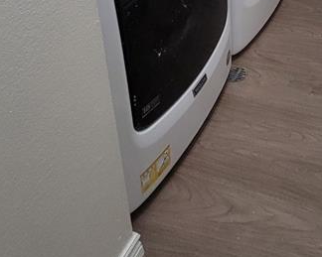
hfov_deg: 36.6
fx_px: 448
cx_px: 301
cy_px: -119
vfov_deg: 25.2
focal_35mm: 47
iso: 250
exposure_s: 1/60
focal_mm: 2.2
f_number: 2.2
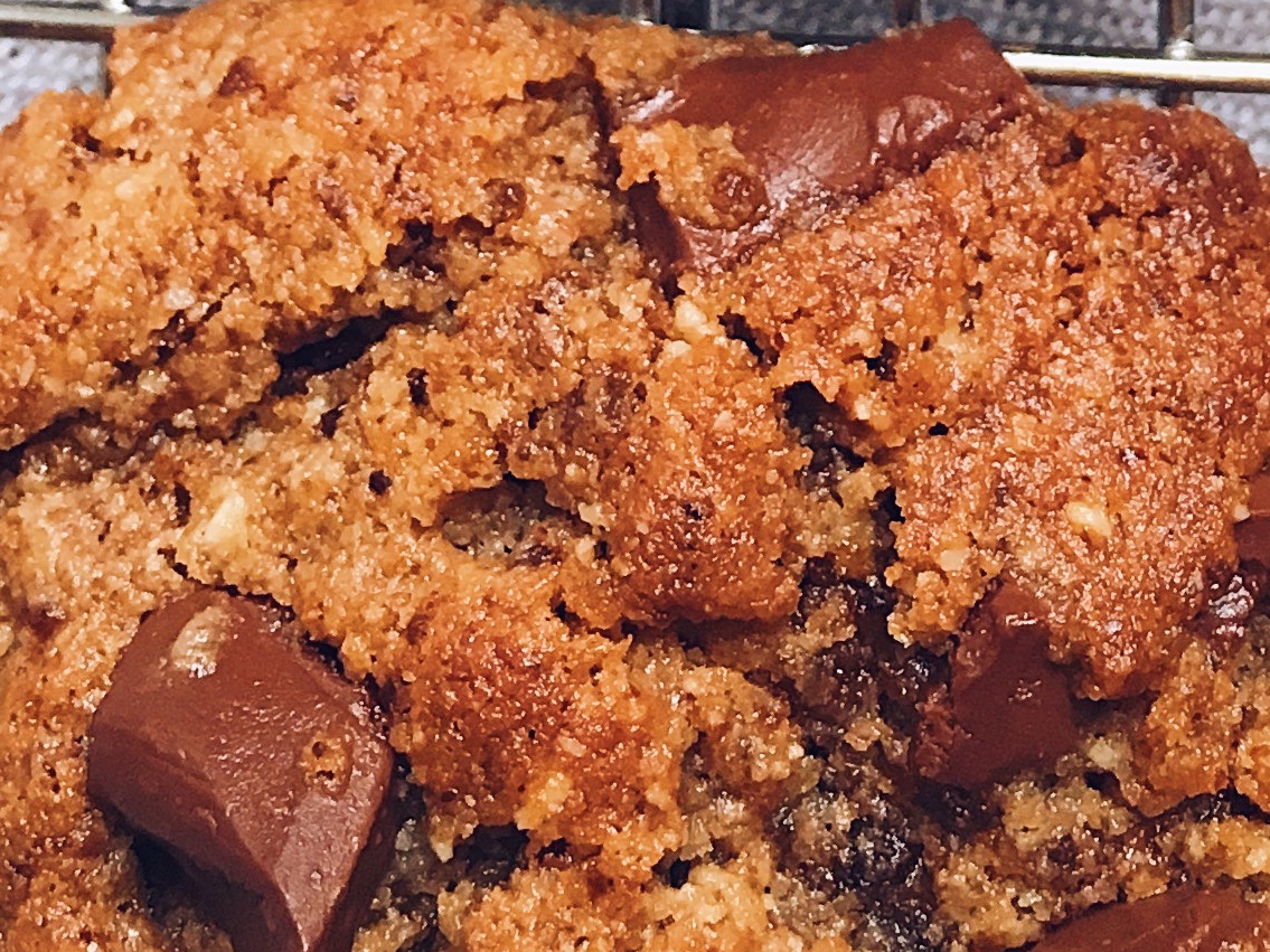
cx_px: 939
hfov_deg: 19.0
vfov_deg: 12.4
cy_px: -1041
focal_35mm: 103
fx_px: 3778
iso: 50
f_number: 2.2
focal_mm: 4.15
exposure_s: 1/33
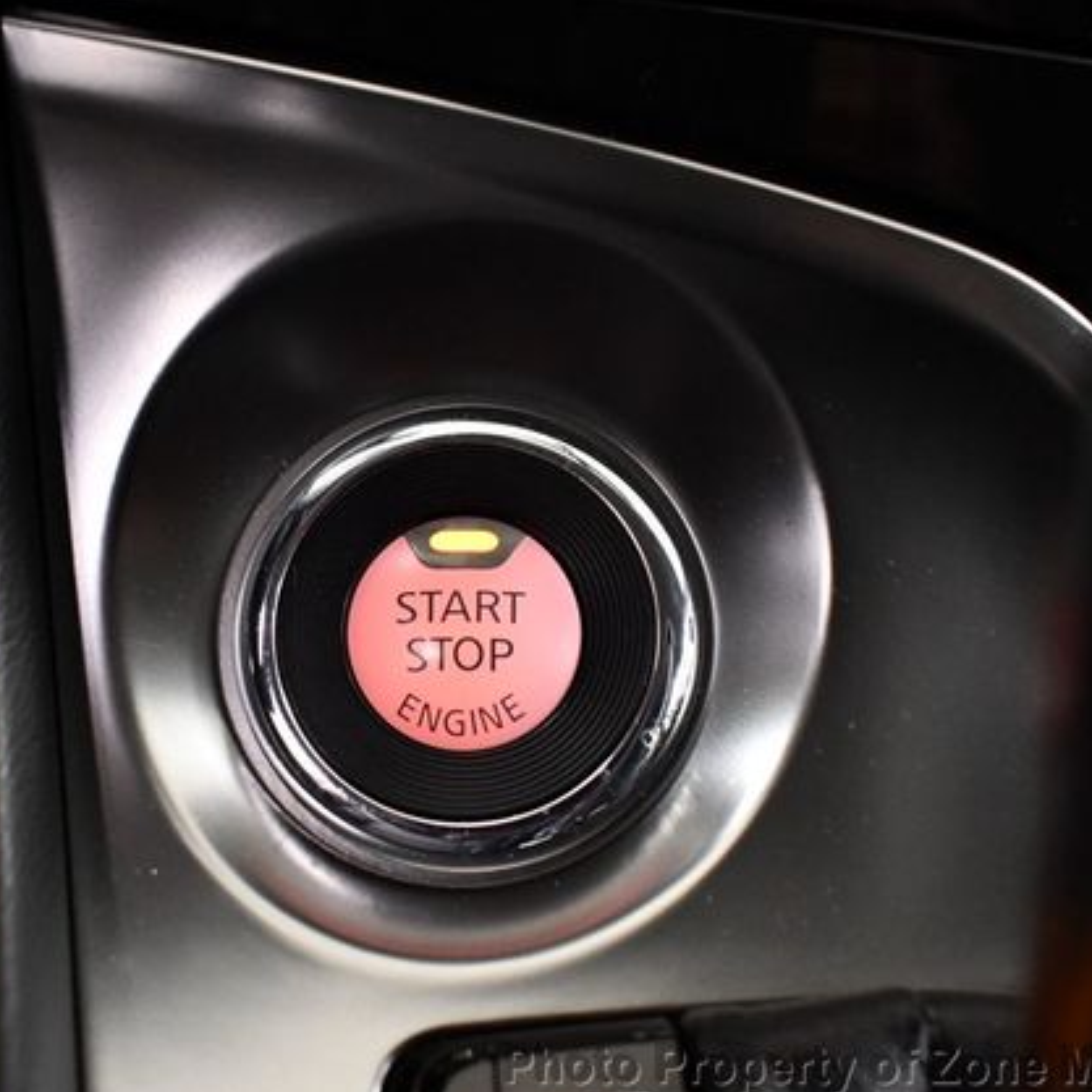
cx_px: 471
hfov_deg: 36.0
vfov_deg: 36.1
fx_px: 1677
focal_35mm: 47
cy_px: 555
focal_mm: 18
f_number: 3.5
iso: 3200
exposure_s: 1/100
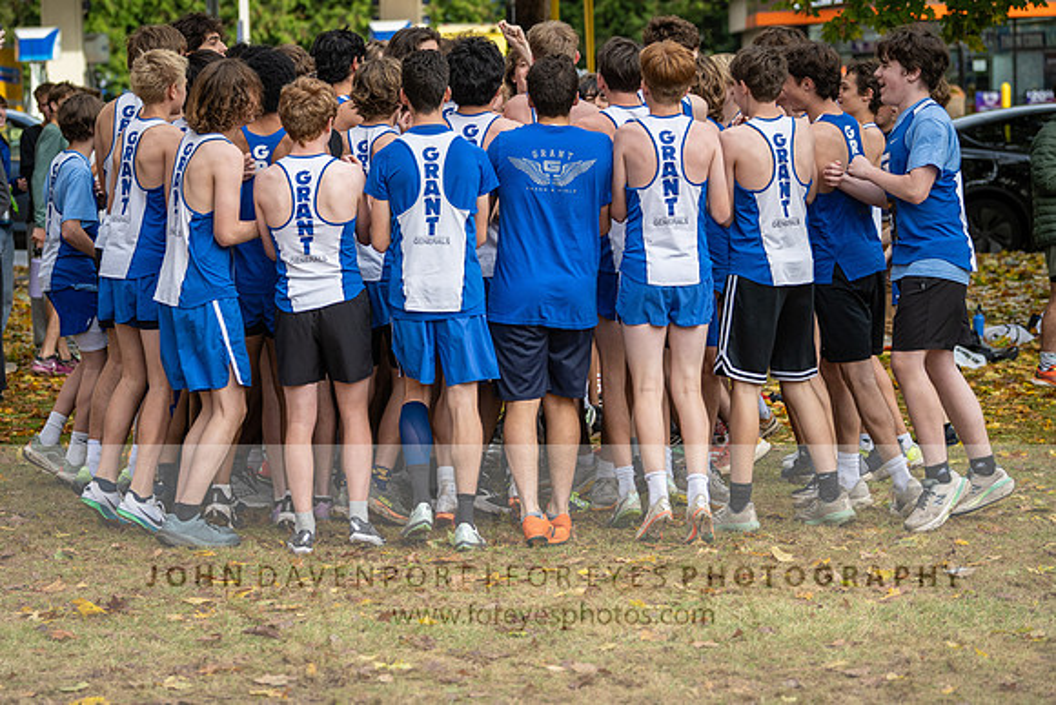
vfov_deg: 13.0
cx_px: 398
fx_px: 3092
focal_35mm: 105
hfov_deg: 19.3
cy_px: 352
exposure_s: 1/800
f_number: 2.8
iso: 280
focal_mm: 70
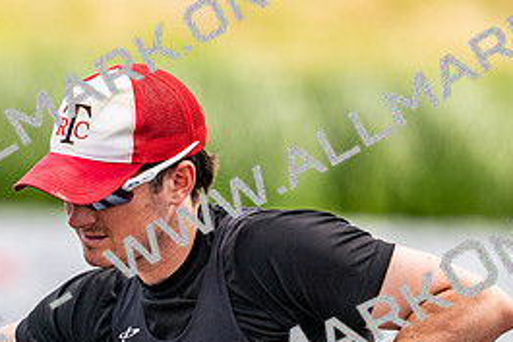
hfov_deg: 1.6
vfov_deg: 1.1
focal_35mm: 1311
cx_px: -39
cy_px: 311
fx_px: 18691
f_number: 4.5
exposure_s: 1/2500
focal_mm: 400
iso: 360
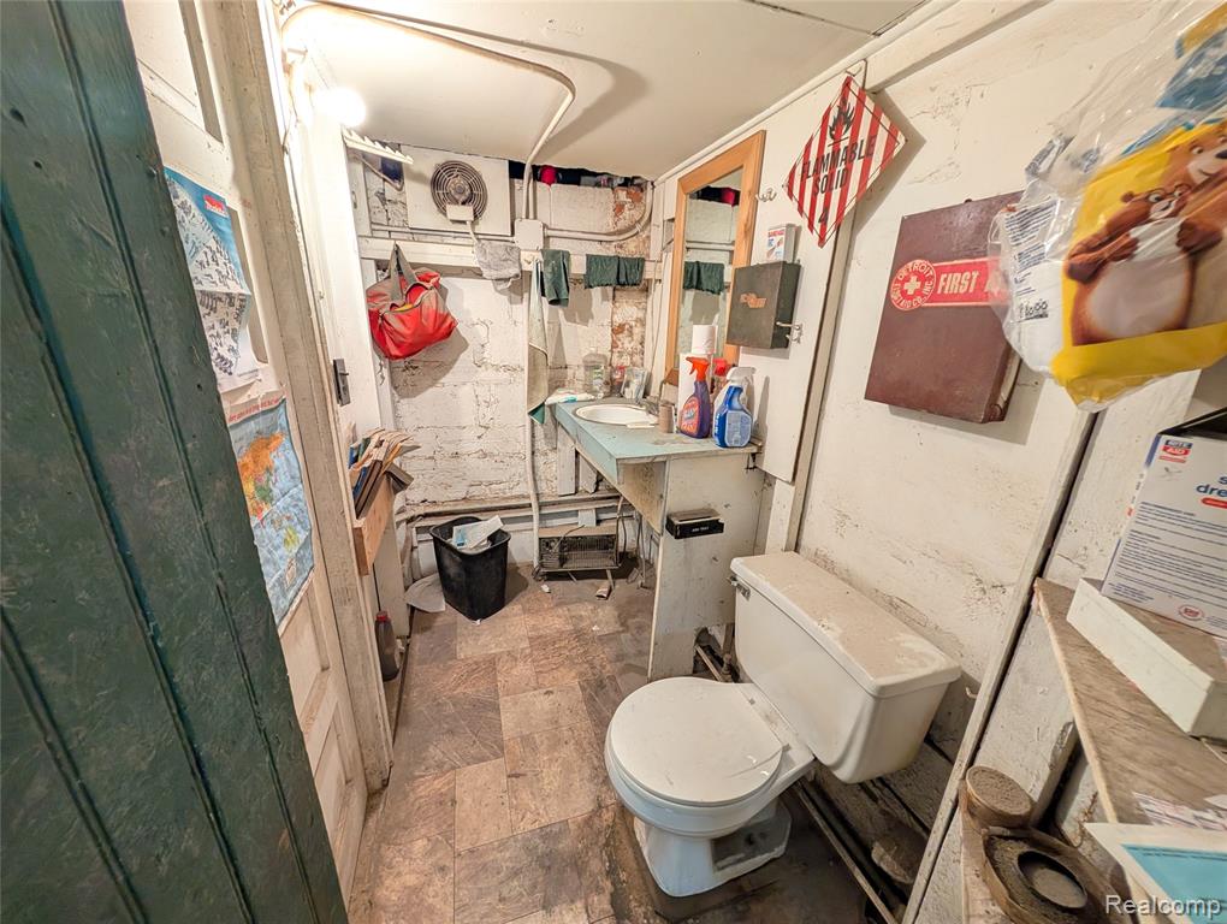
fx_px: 426
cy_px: 462
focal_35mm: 12
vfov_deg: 94.6
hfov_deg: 110.5
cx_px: 614
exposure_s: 1/60
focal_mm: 2.02
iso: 163
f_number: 1.7
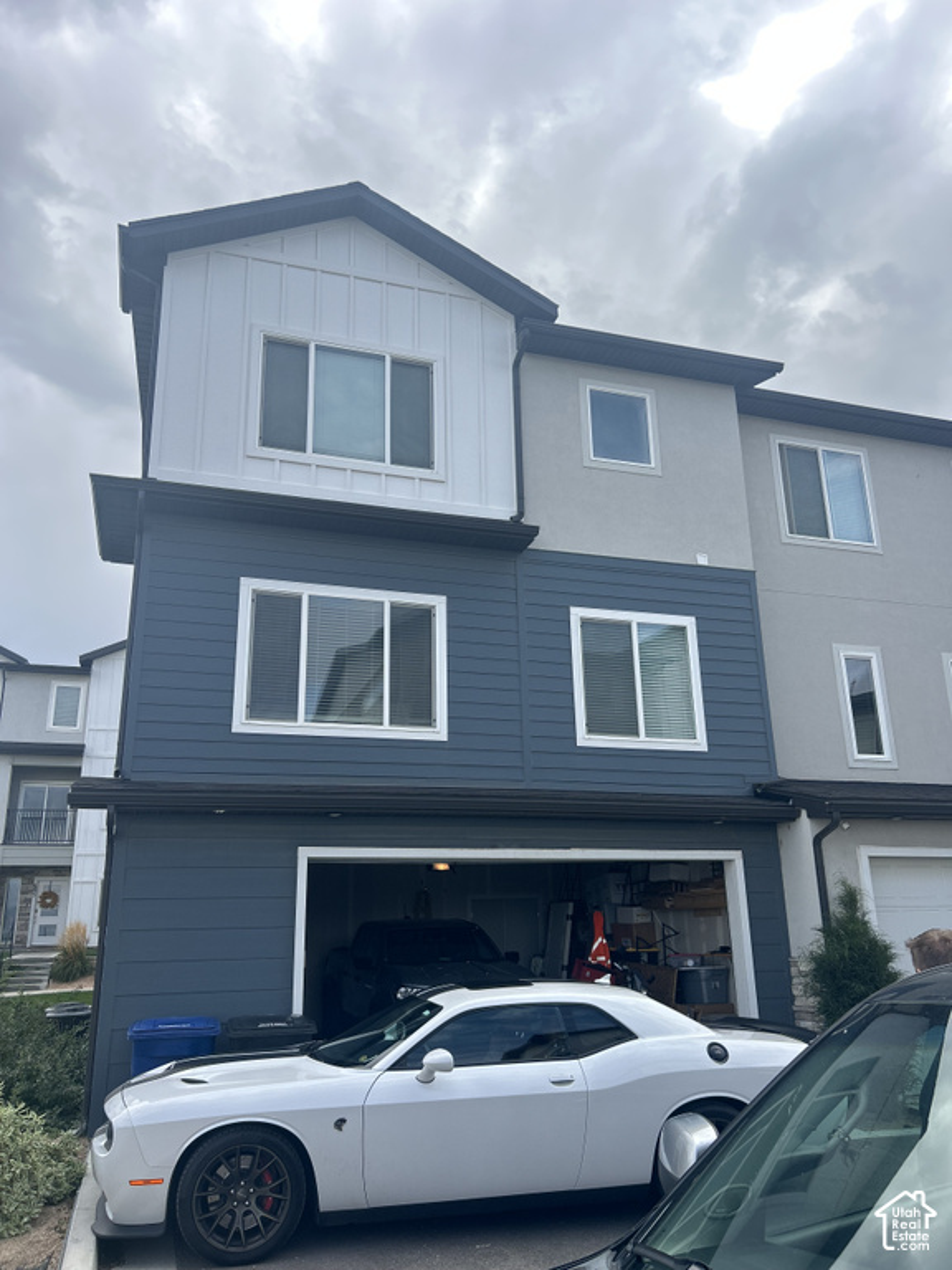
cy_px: 635
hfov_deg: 53.1
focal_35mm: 26
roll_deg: -1.1
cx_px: 476
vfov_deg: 67.3
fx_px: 953
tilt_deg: +16.8
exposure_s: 1/1196
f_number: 1.5
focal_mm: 5.7
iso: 50
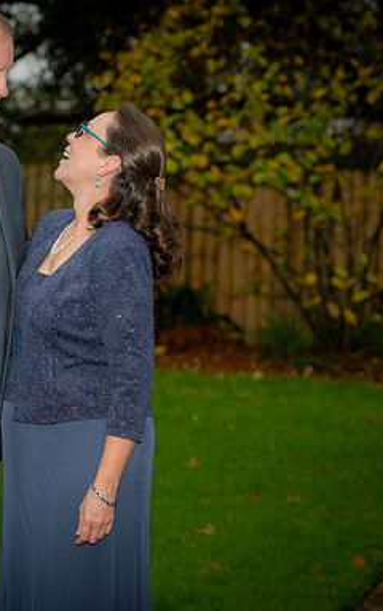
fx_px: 2184
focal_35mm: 131
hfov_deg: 10.0
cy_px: 306
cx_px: 61
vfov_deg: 15.9
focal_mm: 85
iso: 200
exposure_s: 1/200
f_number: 4.5
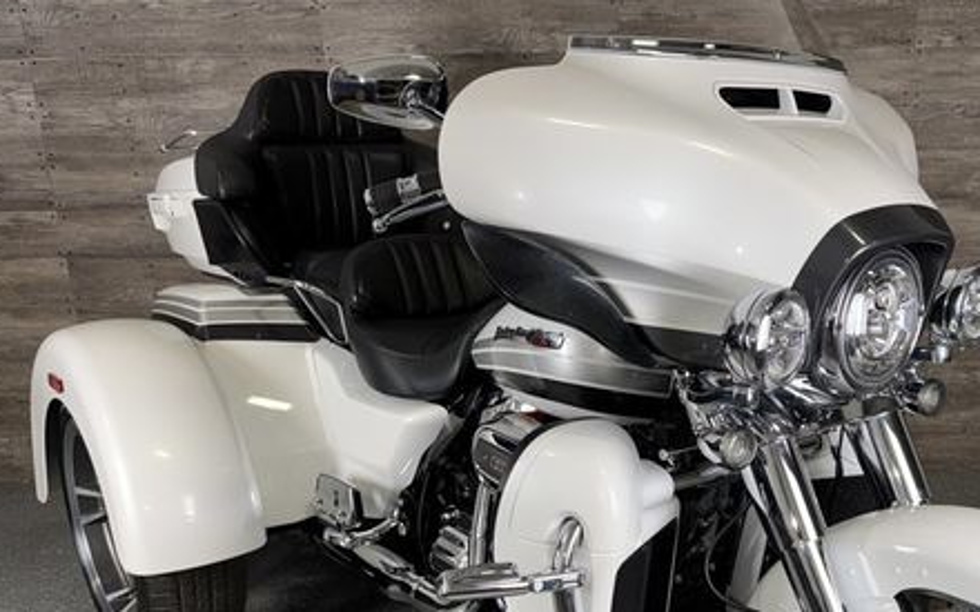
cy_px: 474
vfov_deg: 33.6
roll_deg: +1.1
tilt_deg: -18.0
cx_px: 626
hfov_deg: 52.1
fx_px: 988
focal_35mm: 37
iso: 50
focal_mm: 6.76
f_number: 1.78
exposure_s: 1/33
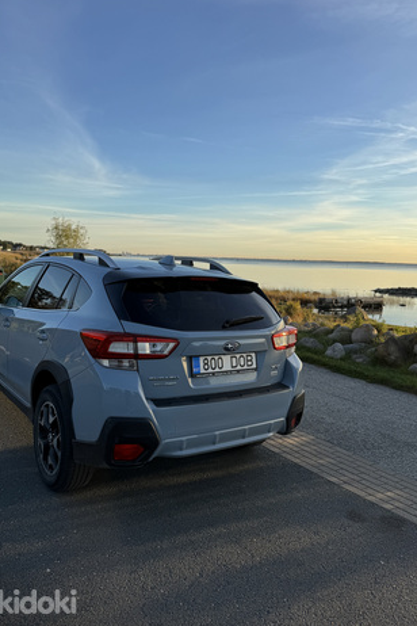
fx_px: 469
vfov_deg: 67.4
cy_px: 310
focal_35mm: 27
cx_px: 196
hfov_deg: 47.9
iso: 80
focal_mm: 6.76
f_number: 1.78
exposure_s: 1/1923
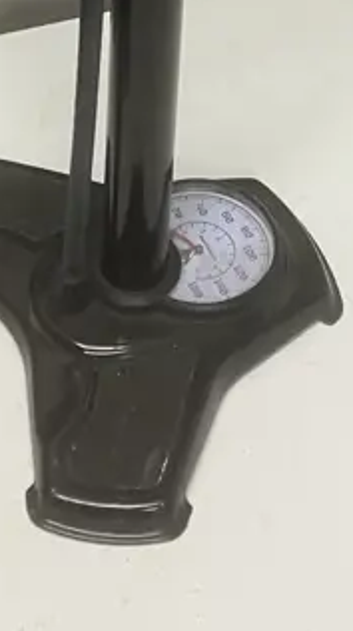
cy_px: -327
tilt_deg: -26.9
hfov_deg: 12.2
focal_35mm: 99
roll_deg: -4.5
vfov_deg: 18.9
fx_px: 1653
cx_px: 148
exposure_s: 1/50
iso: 80
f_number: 1.8
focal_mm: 3.99
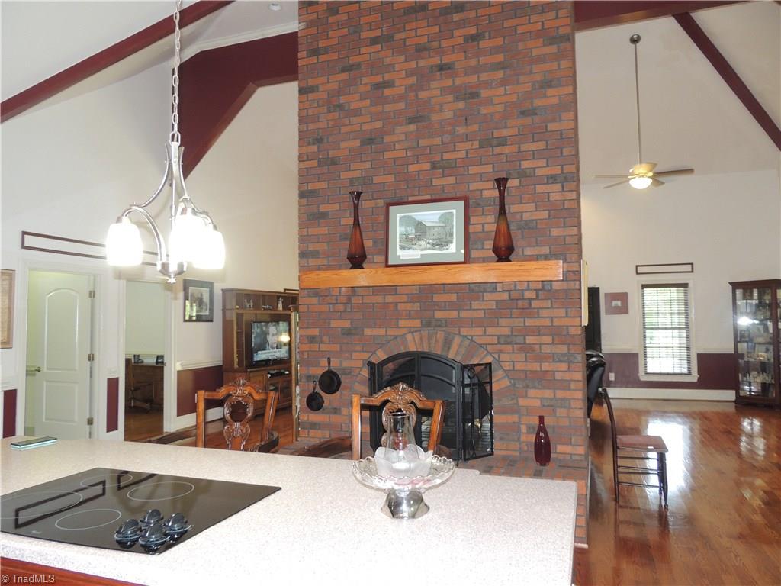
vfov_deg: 56.8
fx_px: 541
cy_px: 293
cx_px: 390
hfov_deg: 71.6
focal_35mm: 24
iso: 280
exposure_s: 1/30
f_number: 3
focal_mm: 4.3
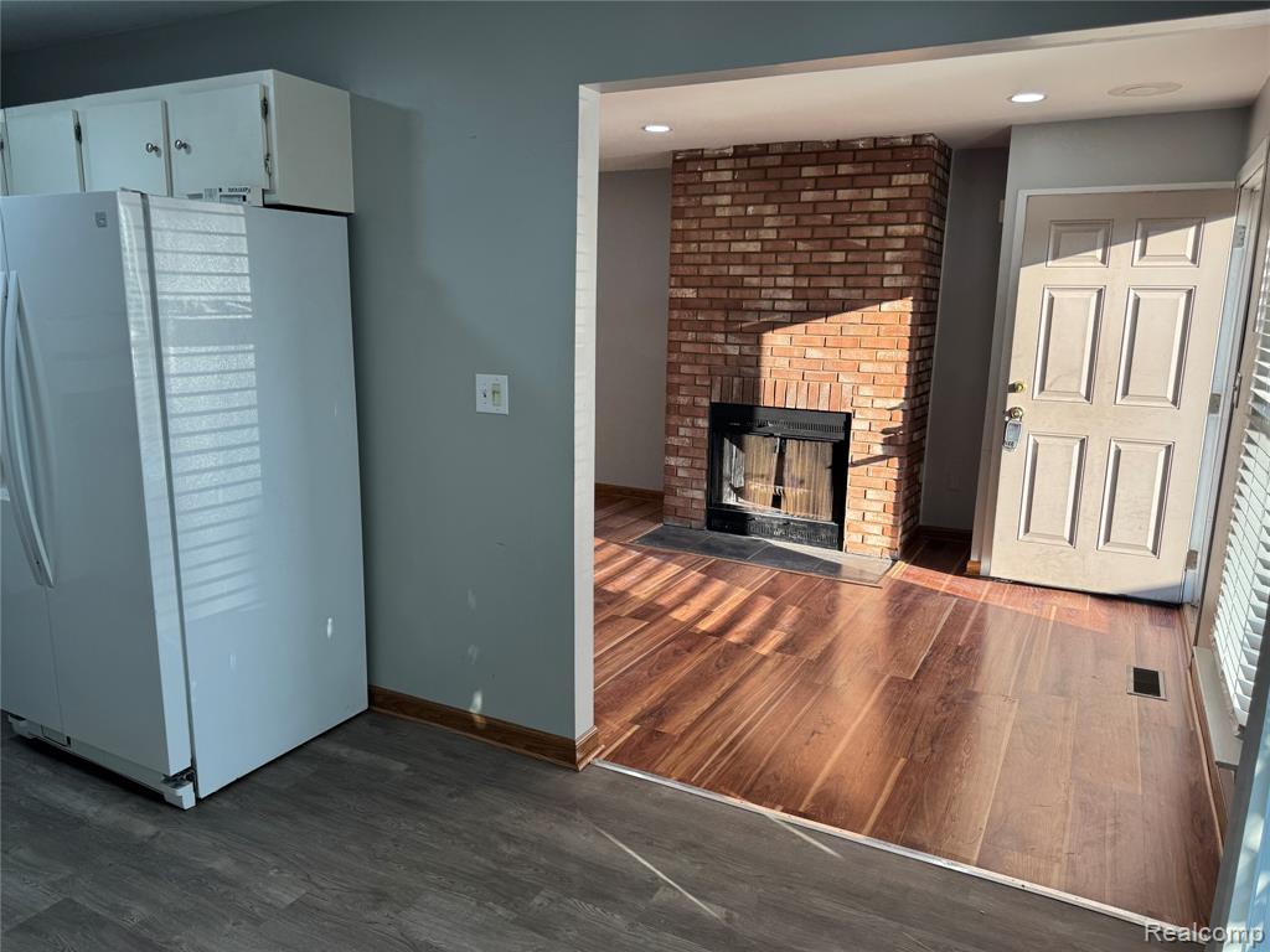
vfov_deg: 56.8
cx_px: 635
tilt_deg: -11.5
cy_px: 476
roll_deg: -1.2
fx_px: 881
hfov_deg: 71.6
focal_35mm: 24
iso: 80
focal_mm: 6.76
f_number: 1.78
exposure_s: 1/278
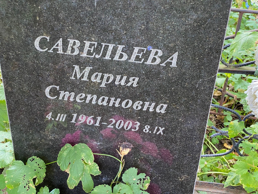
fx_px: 388
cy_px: 97
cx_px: 129
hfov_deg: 36.8
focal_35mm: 52
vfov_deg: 28.0
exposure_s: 1/61
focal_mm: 6
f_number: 2
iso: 160
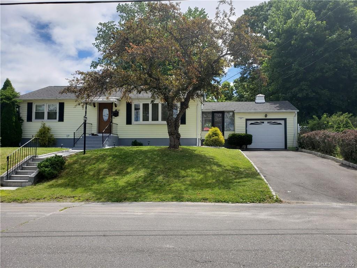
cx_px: 178
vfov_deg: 53.1
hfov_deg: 67.3
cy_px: 134
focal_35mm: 26
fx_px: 268
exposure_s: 1/1433
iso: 50
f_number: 2.4
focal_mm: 4.3
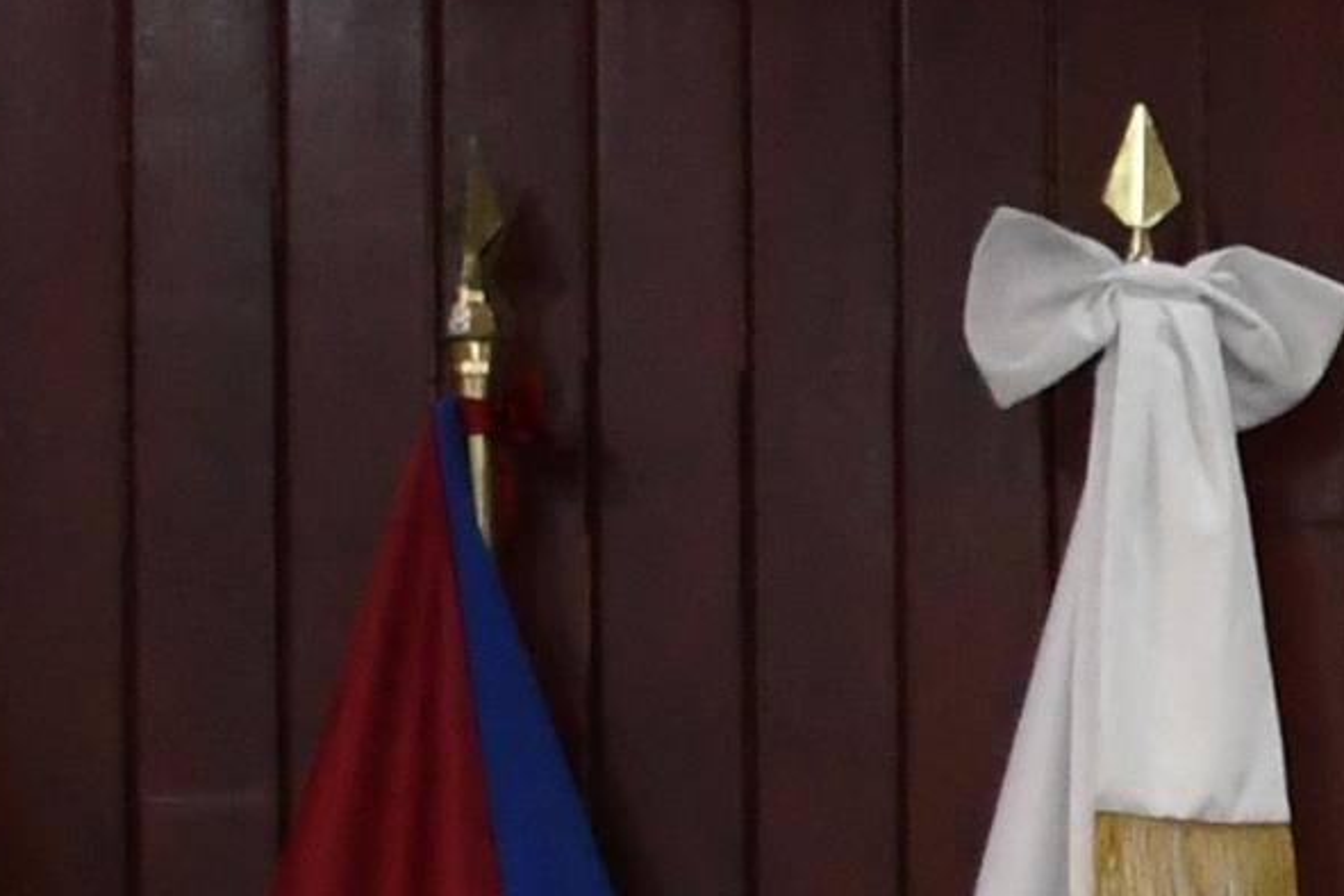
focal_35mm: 339
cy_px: 1953
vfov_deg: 4.0
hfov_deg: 5.9
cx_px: 2975
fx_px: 12655
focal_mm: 32
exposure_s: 1/100
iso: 2500
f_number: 5
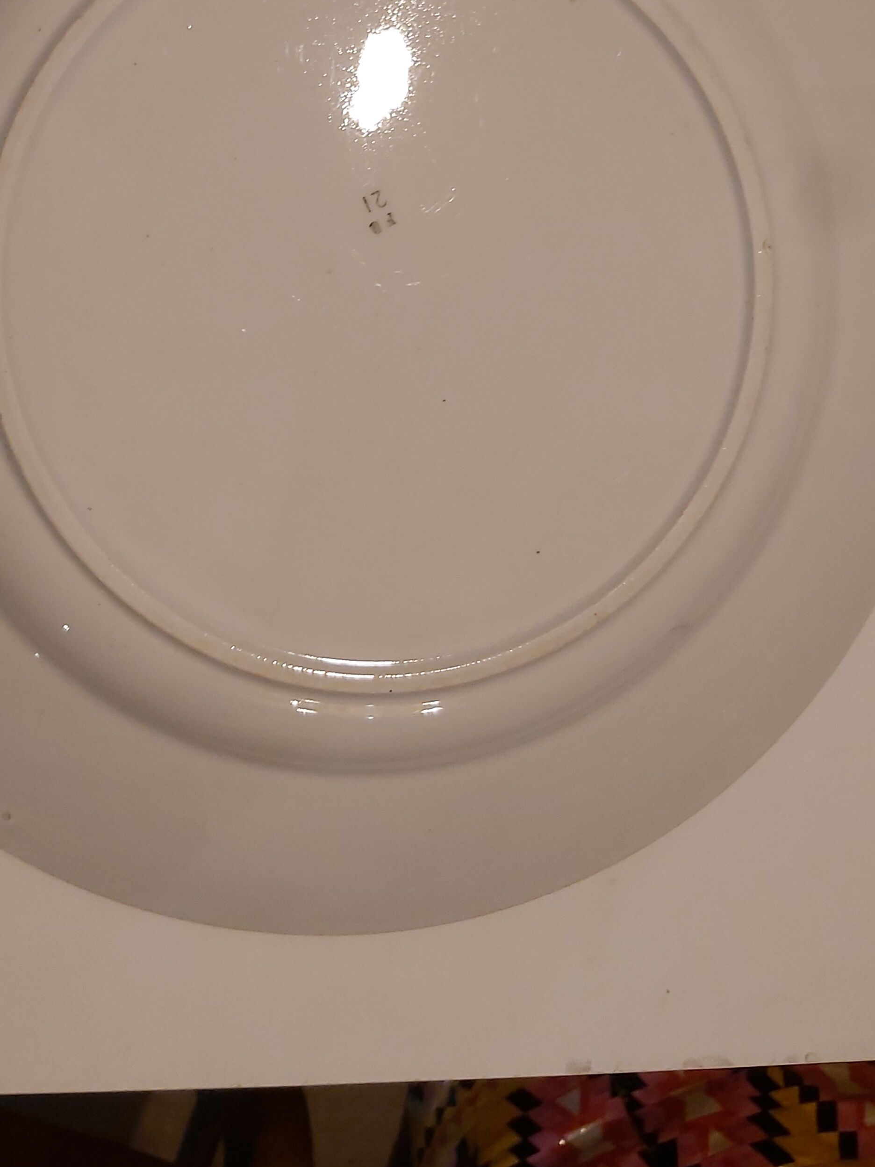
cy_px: 279
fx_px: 1416
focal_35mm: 42
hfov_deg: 34.1
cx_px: 318
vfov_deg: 43.2
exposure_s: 1/50
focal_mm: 3.92
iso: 250
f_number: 1.7
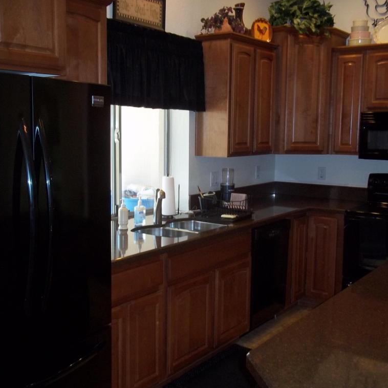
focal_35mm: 43
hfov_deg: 39.1
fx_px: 545
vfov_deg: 39.2
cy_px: 195
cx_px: 168
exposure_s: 1/30
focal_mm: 6.5
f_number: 3.1
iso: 160
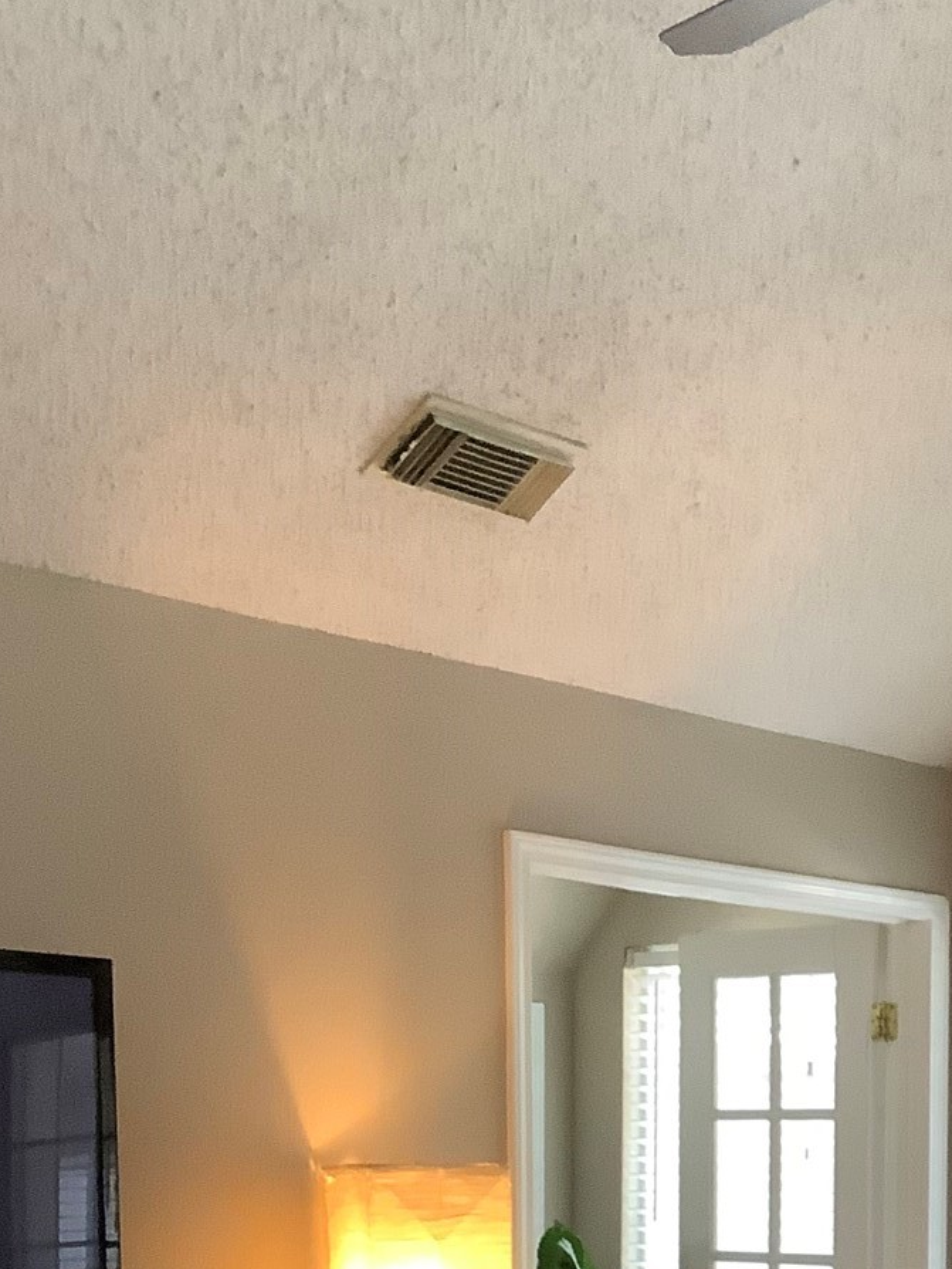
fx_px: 2602
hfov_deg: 19.8
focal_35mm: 71
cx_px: 1057
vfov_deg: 25.6
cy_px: 1350
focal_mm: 3.3
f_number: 2.4
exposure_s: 1/60
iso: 200
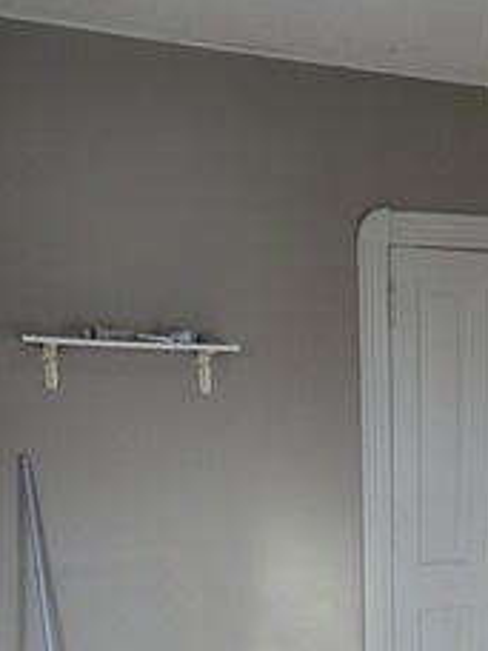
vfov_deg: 31.8
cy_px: 614
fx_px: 1071
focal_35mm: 57
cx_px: 532
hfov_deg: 24.1
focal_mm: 5.4
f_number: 1.8
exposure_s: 1/120
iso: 160
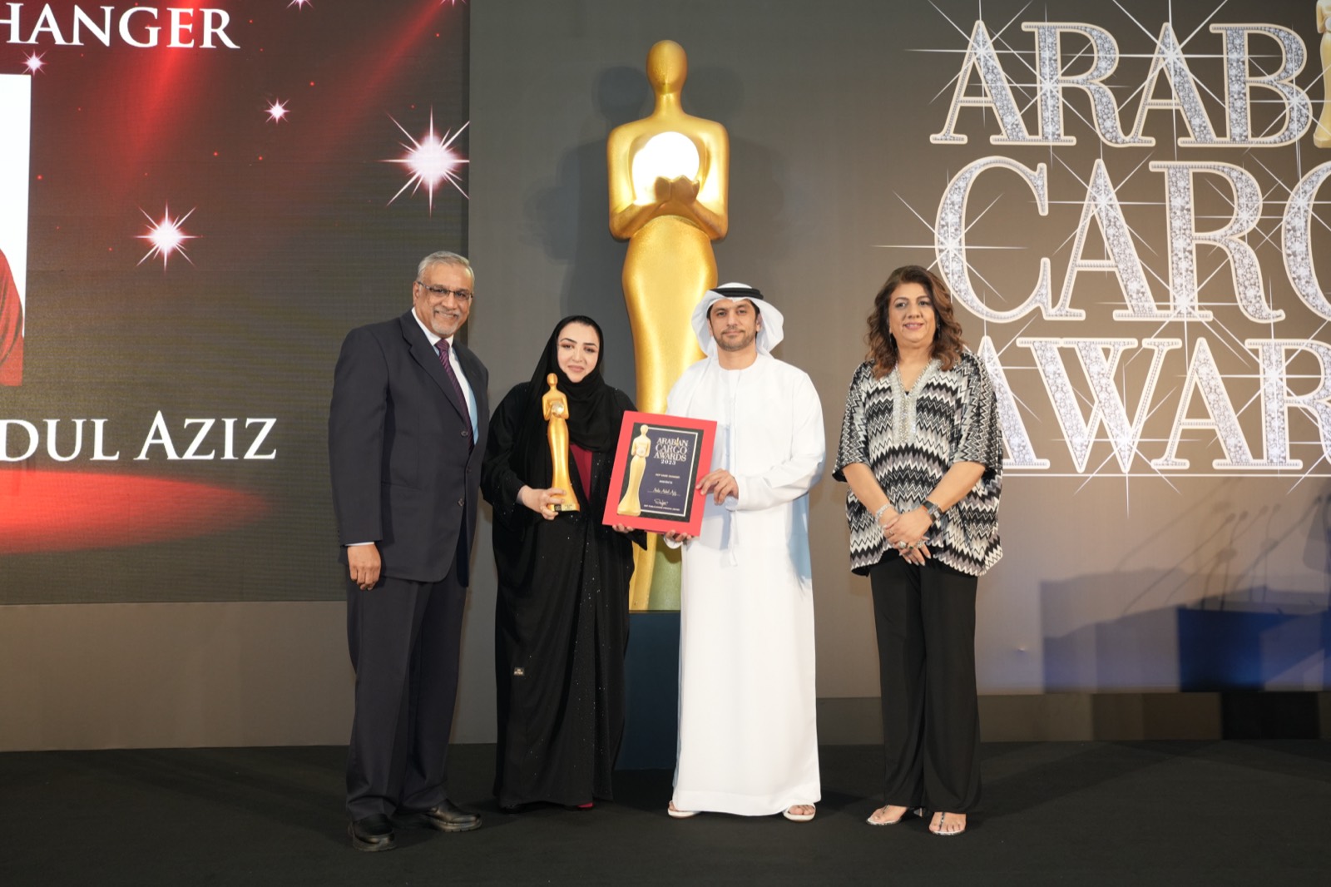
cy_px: 444
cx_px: 666
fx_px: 1183
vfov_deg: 41.1
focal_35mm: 32
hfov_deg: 58.7
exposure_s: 1/160
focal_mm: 32
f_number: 4
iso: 1250
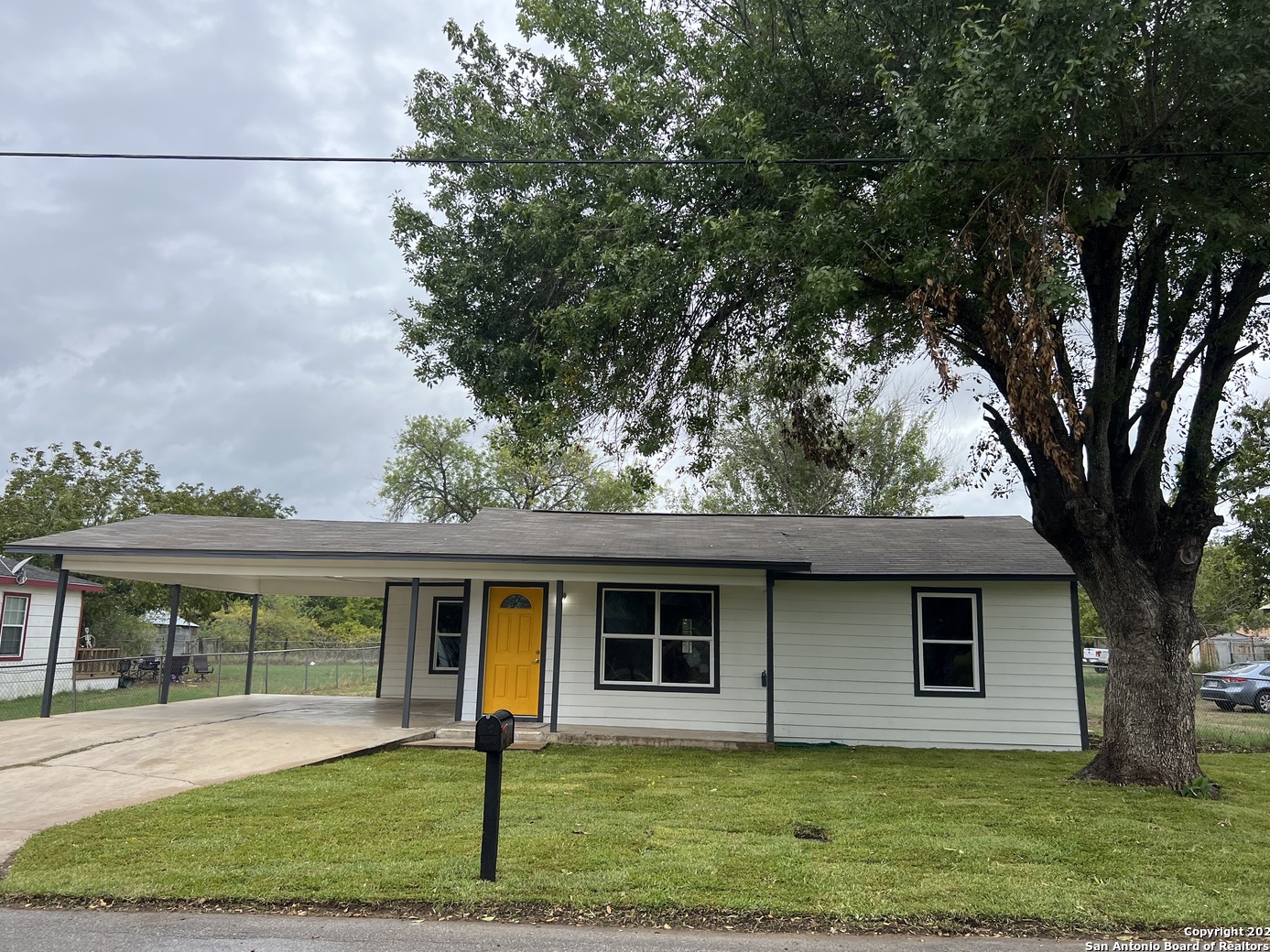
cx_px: 623
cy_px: 460
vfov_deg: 51.3
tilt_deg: +11.5
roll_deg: -1.3
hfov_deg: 65.3
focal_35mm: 27
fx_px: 990
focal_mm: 5.7
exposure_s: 1/1311
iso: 50
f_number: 1.5
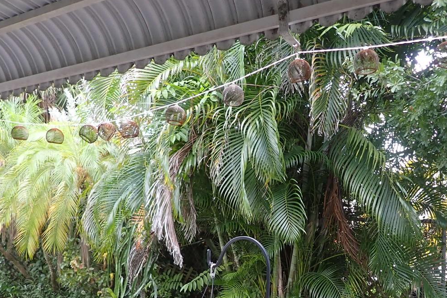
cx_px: 272
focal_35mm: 42
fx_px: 521
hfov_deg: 46.1
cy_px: 260
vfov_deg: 30.6
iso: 100
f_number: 2
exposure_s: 1/125
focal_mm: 4.5
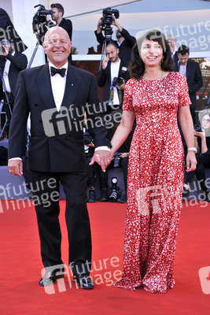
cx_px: 105
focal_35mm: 90
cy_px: 158
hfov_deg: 15.2
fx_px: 787
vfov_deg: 22.6
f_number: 8
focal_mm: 90
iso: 800
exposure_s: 1/250
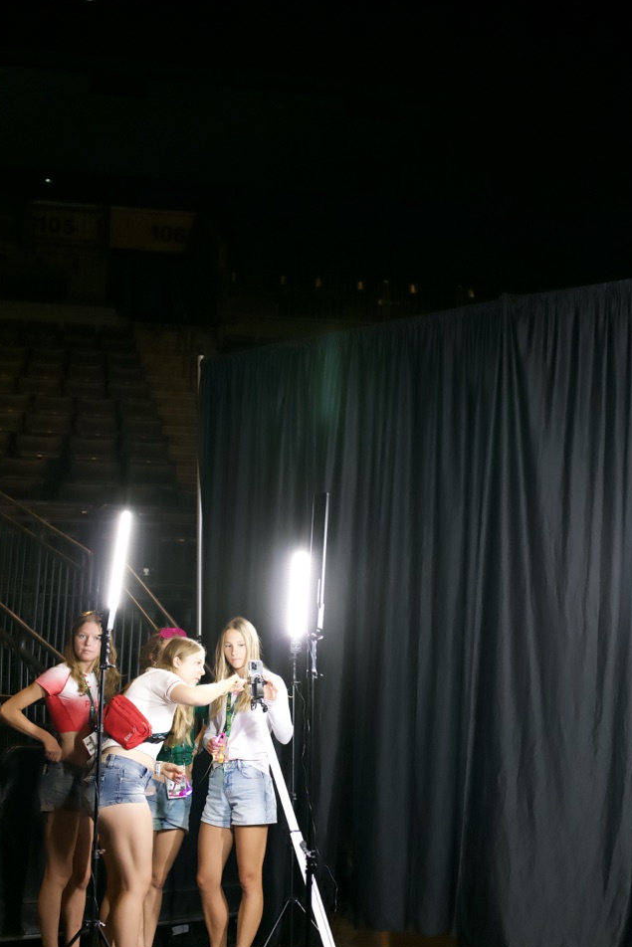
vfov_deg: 31.9
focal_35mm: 63
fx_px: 1658
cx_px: 311
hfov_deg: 21.6
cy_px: 490
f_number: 3.2
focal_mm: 50
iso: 6400
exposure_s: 1/160
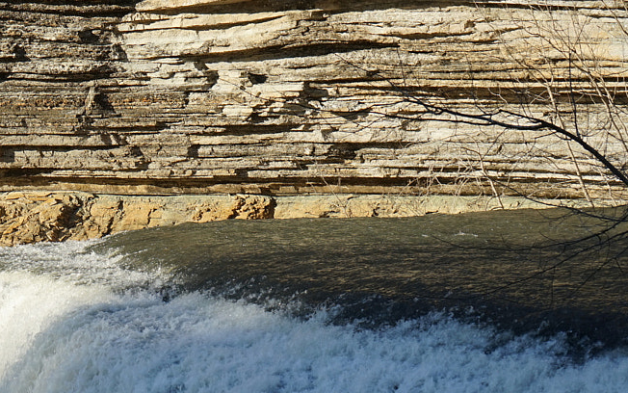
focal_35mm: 95
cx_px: -60
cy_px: 244
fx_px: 1626
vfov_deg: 13.8
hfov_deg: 20.8
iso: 100
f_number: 6.3
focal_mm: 38
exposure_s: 1/200
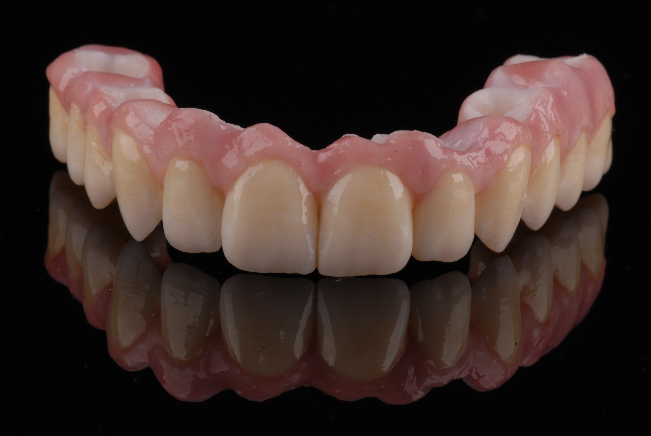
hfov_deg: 13.0
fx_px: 2852
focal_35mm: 158
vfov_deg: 8.7
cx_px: 326
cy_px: 218
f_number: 20
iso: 125
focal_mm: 105
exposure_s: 1/125
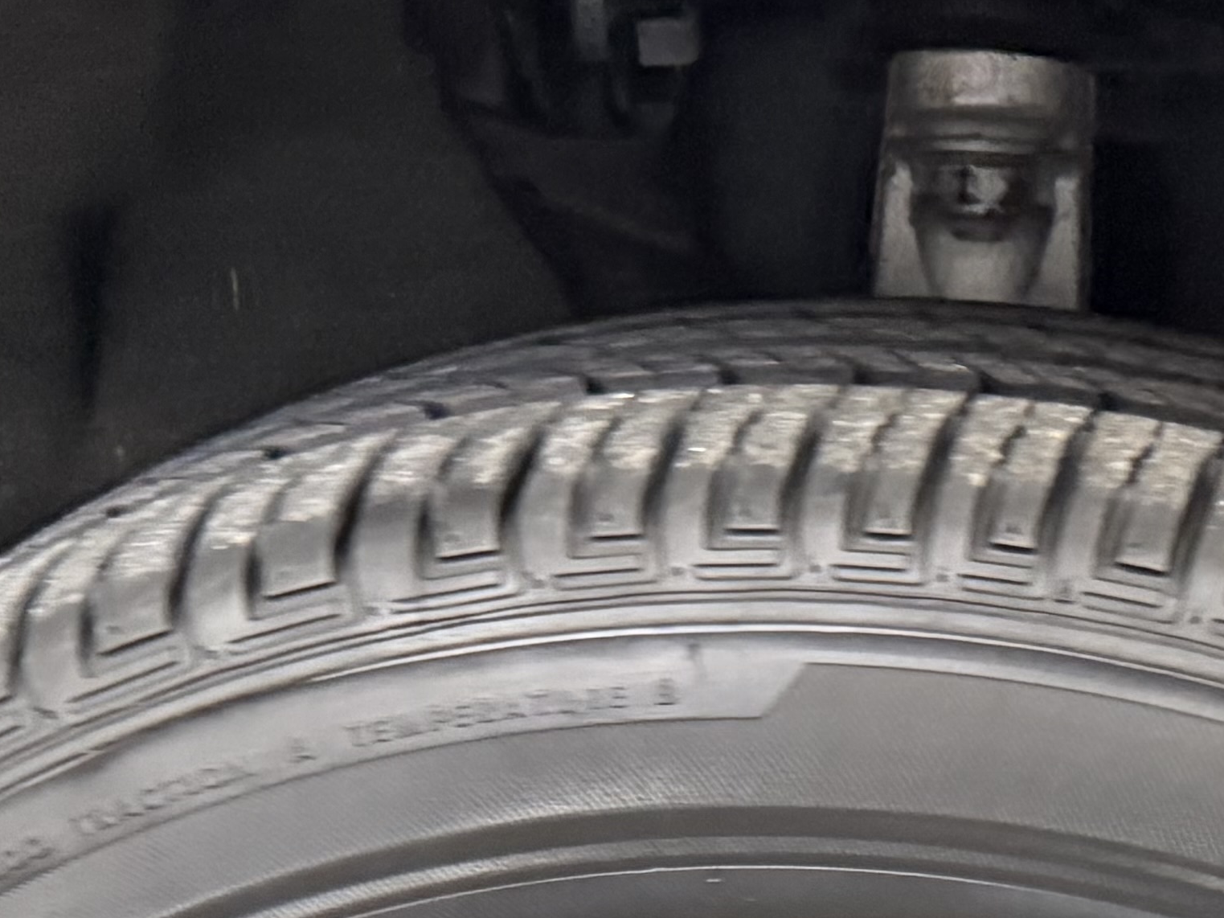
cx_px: 976
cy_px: 1719
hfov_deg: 21.5
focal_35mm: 90
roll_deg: -14.5
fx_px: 3182
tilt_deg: -29.5
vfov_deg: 14.2
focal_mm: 6.76
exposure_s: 1/60
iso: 800
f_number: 1.78
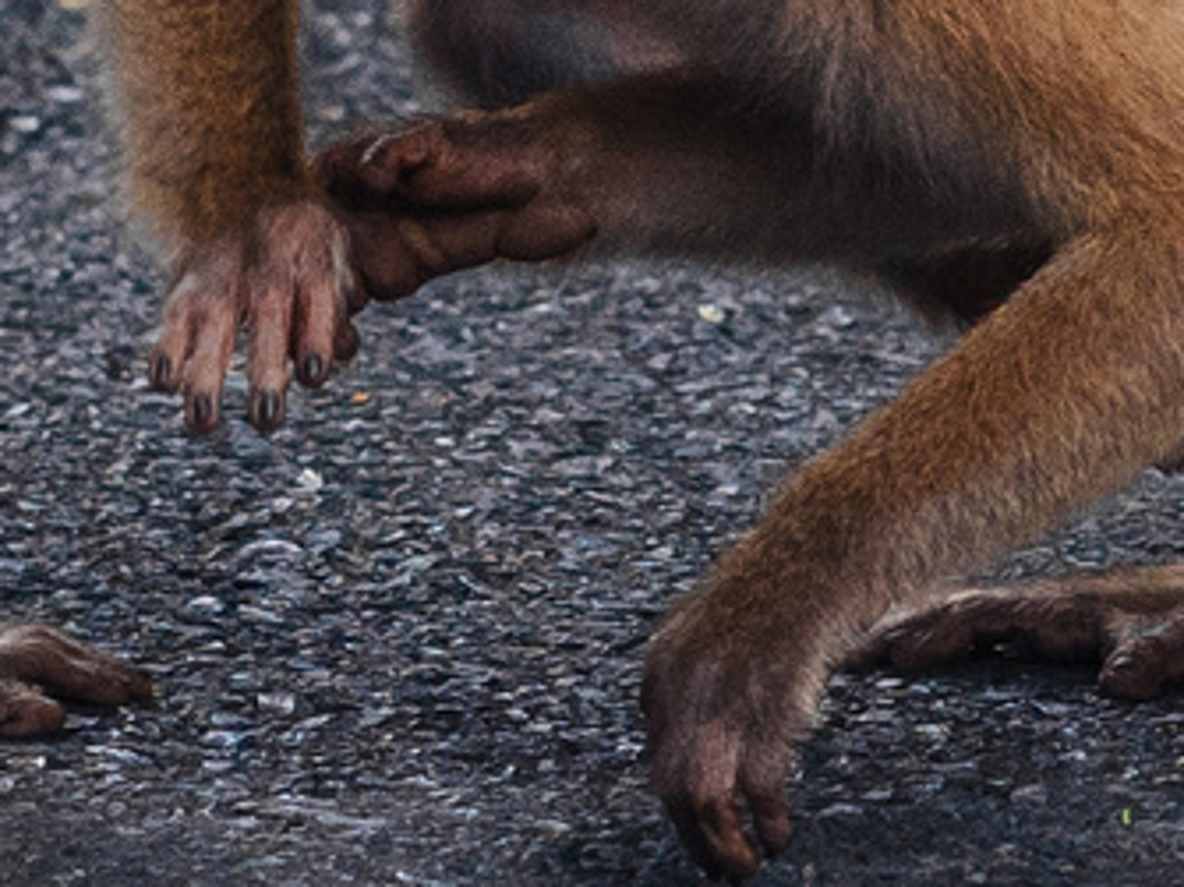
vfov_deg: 2.0
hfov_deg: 2.7
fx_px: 25507
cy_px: -438
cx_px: 757
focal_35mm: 746
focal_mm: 85
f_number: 4
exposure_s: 1/800
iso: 400
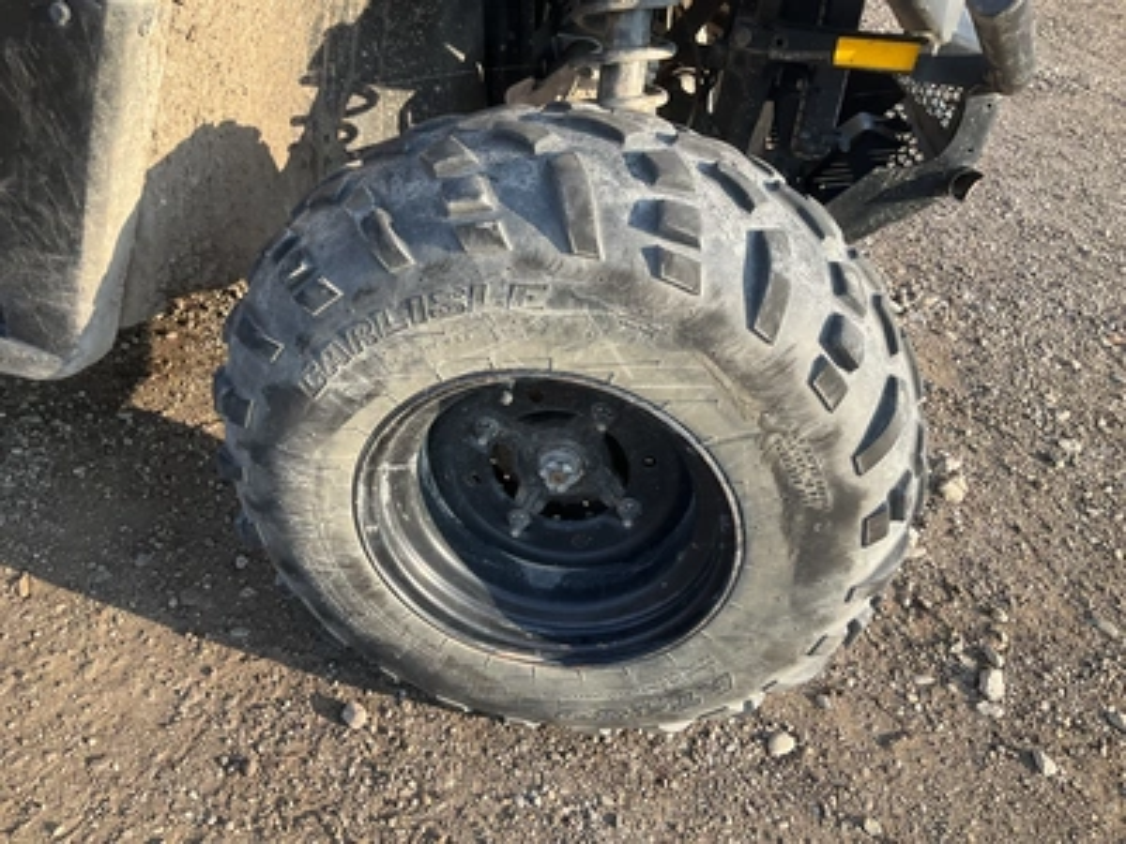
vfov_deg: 48.2
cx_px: 563
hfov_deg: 61.7
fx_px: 943
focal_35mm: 29
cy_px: 422
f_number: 1.8
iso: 25
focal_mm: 3
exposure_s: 1/320
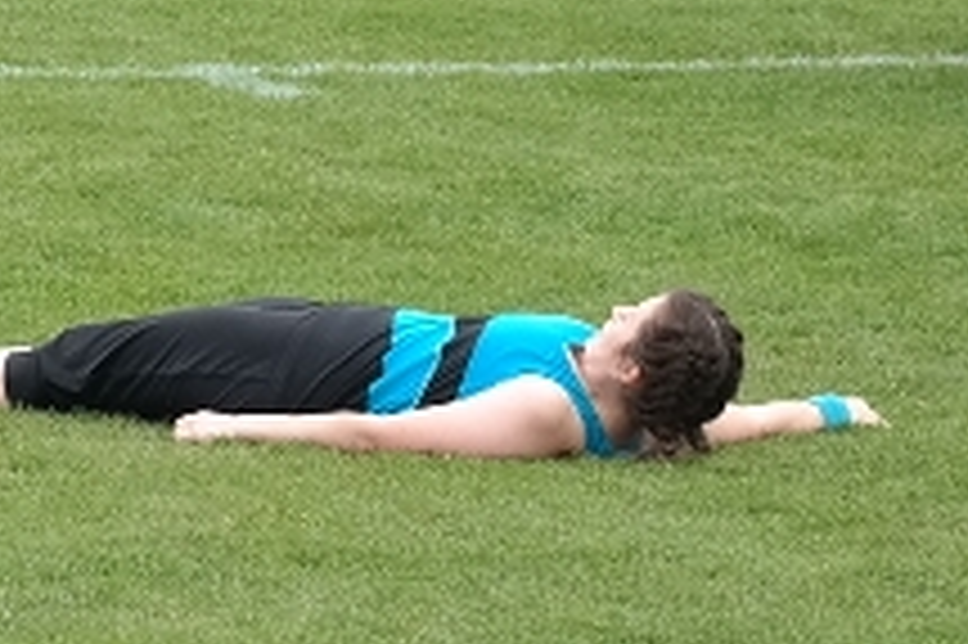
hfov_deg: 2.5
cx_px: -2539
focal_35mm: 795
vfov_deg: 1.7
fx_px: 21360
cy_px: 68
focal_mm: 70
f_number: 5
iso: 100
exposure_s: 1/250
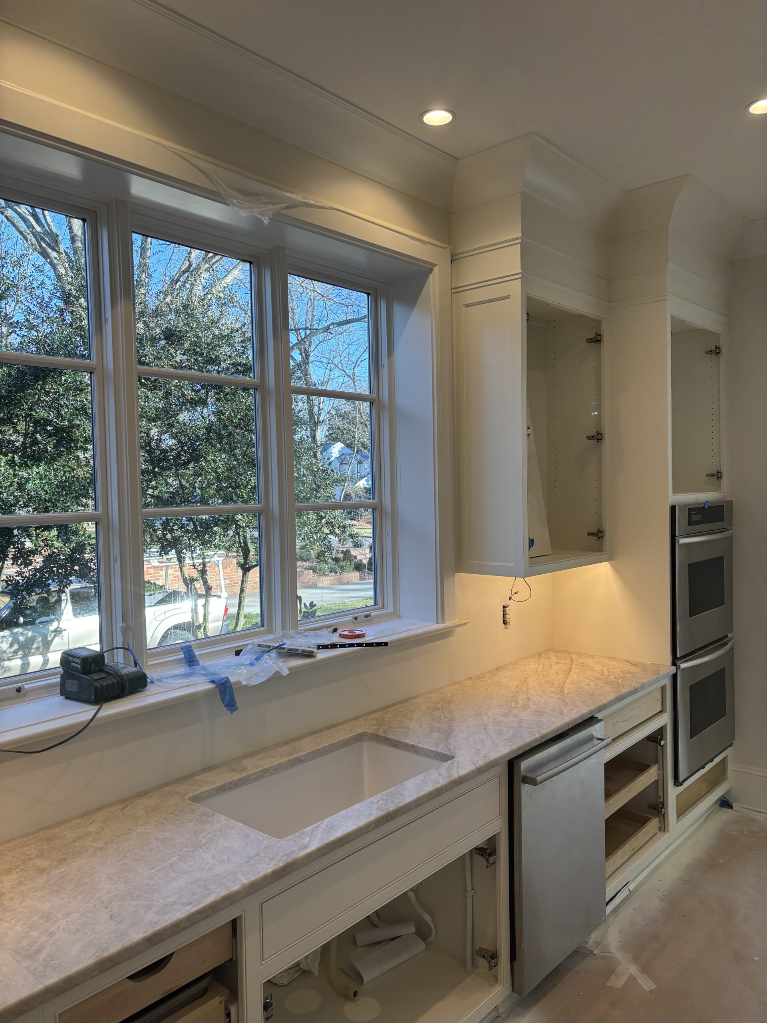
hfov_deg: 53.1
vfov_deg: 67.3
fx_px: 768
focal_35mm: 26
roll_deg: +1.1
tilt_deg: -3.8
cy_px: 512
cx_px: 384
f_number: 1.6
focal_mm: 5.96
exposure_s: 1/120
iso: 64
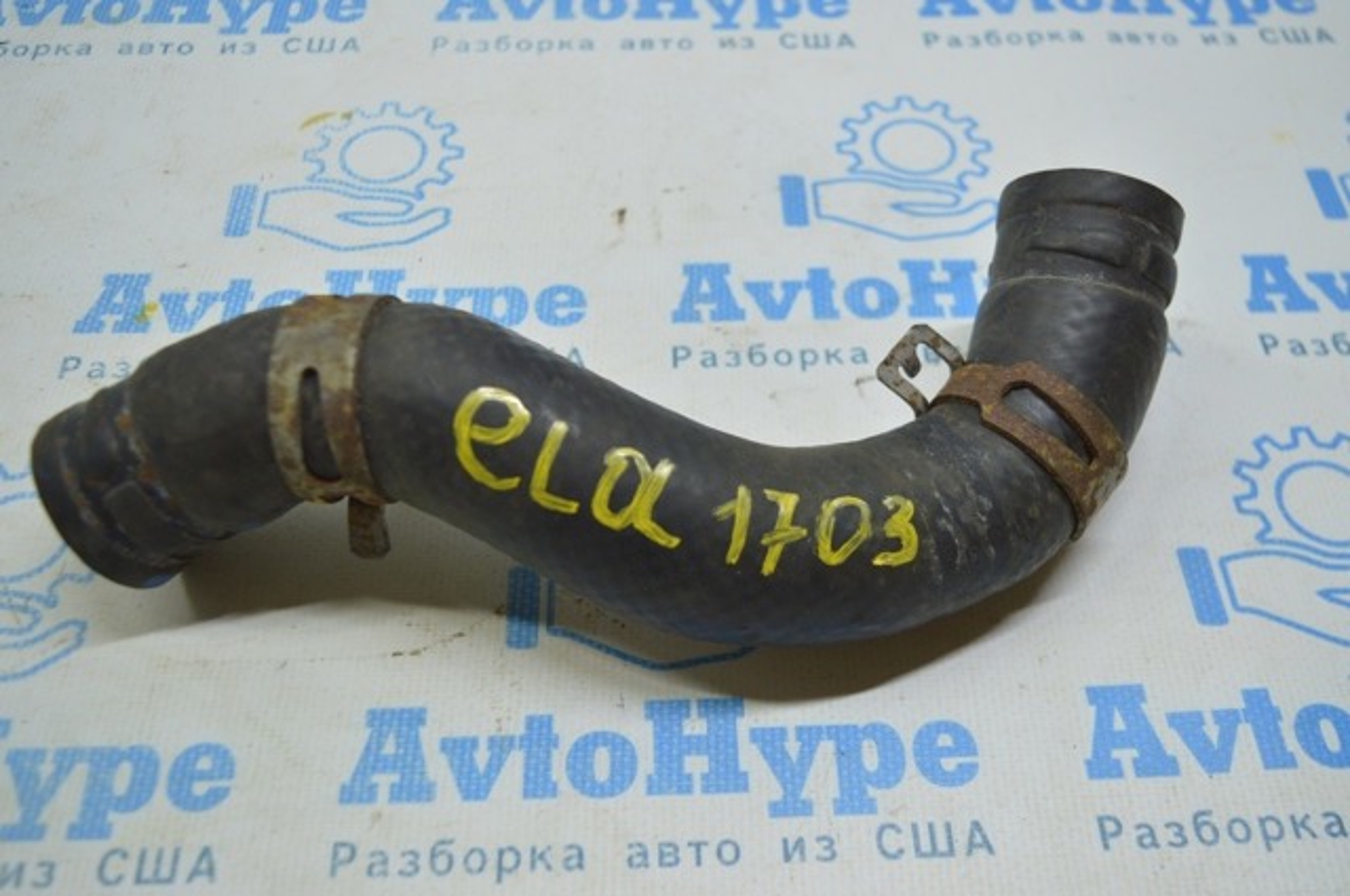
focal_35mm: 36
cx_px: 675
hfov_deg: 53.2
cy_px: 448
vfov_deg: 36.8
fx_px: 1348
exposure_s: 1/80
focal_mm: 24
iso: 400
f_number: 4
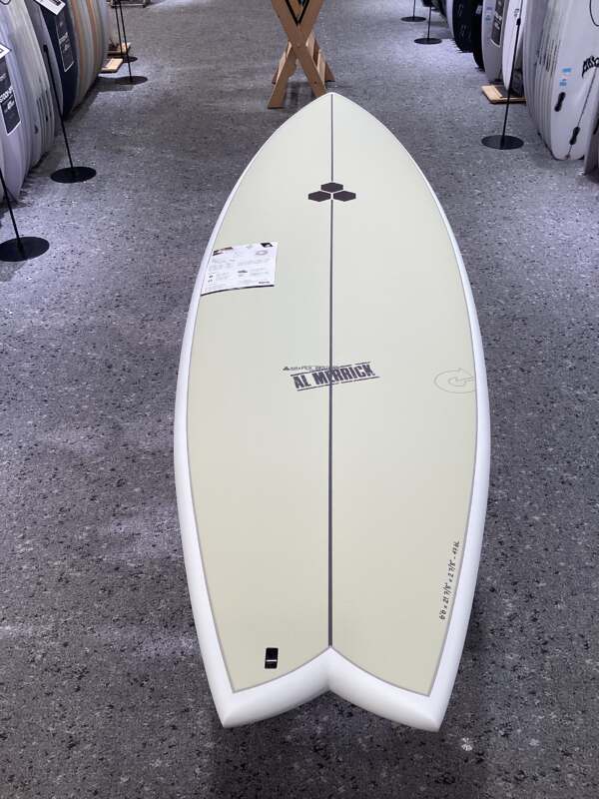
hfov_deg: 45.4
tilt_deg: -38.0
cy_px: 400
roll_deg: -0.6
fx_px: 715
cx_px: 300
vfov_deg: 58.4
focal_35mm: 31
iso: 50
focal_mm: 3.3
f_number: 2.4
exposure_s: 1/60
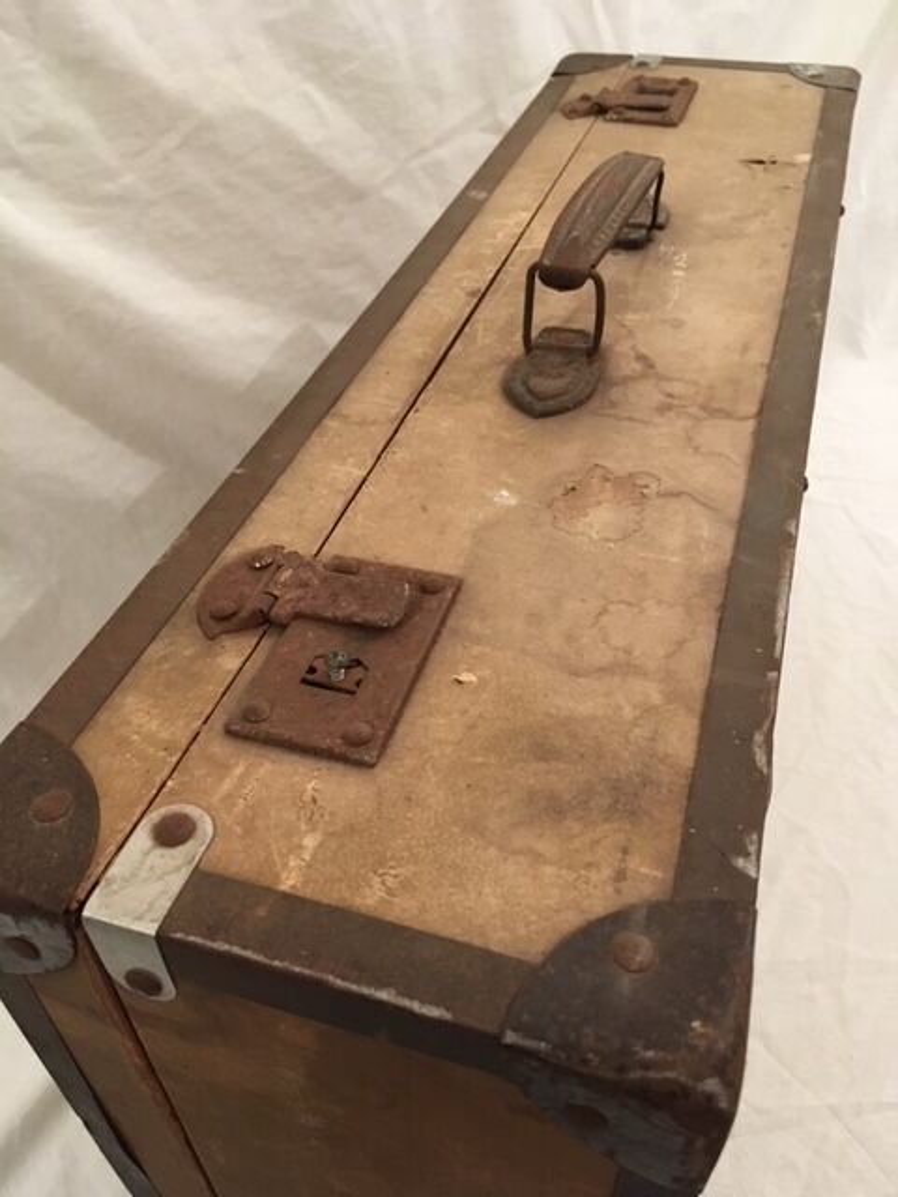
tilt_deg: -39.6
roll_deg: +5.4
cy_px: 598
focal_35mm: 29
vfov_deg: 61.7
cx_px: 449
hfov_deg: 48.2
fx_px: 1003
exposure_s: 1/17
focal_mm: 4.15
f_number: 2.2
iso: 200
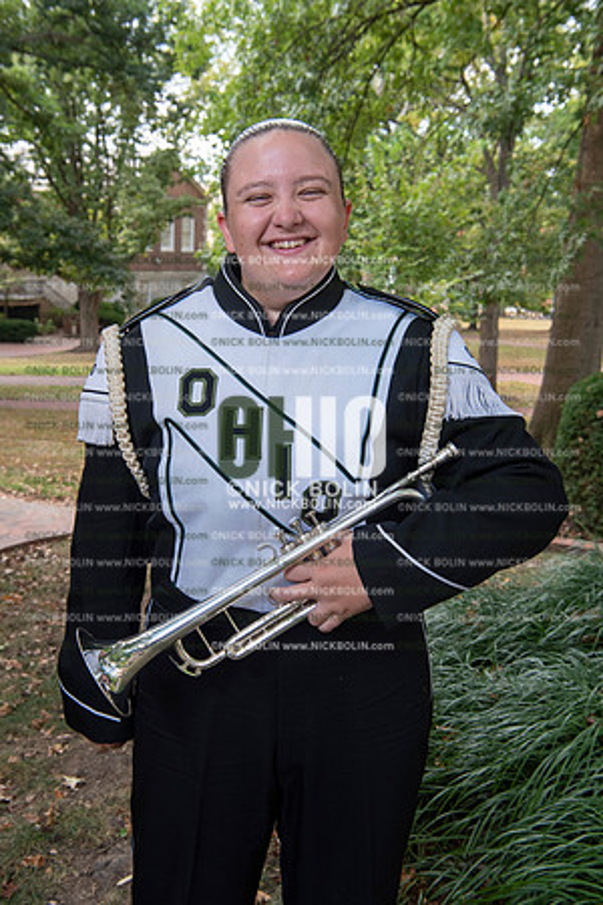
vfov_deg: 46.4
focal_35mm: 42
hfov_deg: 31.9
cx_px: 302
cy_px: 452
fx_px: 1055
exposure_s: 1/100
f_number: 8
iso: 500
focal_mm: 42
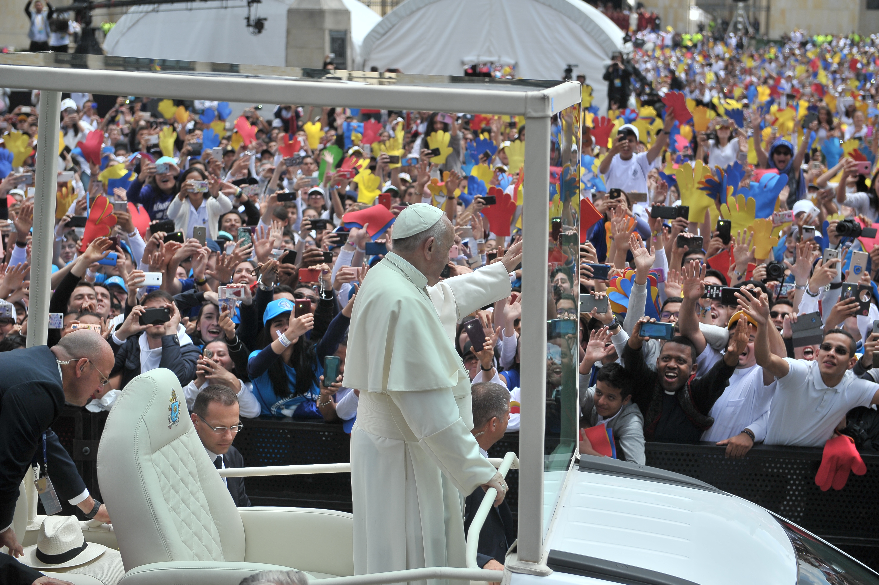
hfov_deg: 28.9
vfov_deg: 19.4
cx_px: 440
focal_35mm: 70
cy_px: 292
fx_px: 1708
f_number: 4
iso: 250
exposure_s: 1/2000
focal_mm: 70
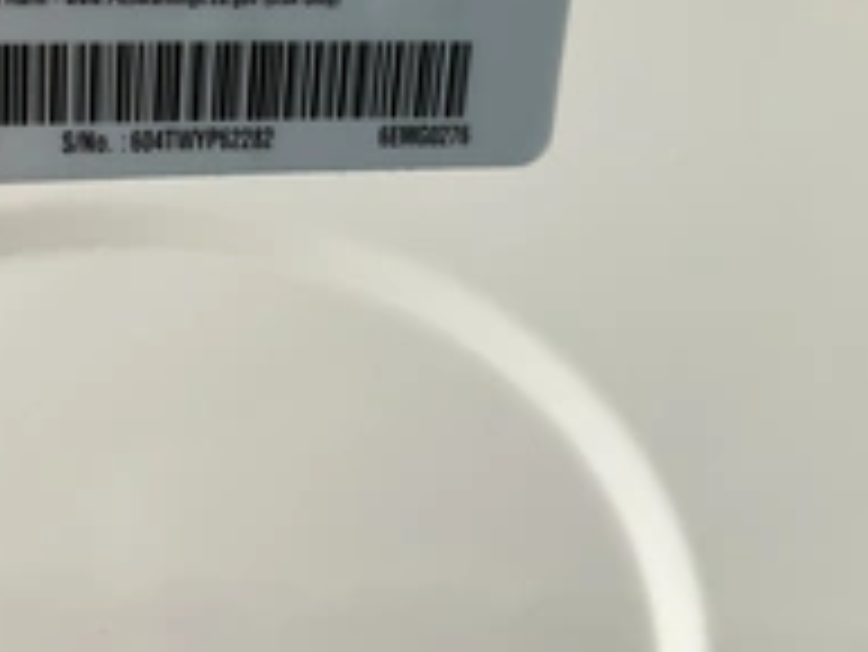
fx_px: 1505
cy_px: 13
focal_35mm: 60
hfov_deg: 31.9
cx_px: 292
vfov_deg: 23.5
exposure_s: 1/122
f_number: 1.8
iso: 32
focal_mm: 3
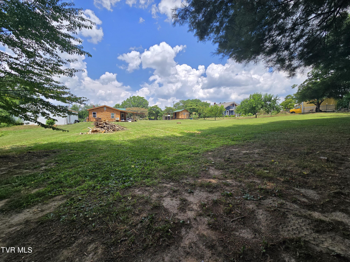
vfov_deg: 89.9
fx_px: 131
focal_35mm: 13
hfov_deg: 106.2
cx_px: 175
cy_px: 131
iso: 50
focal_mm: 2.2
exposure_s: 1/1794
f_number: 2.2
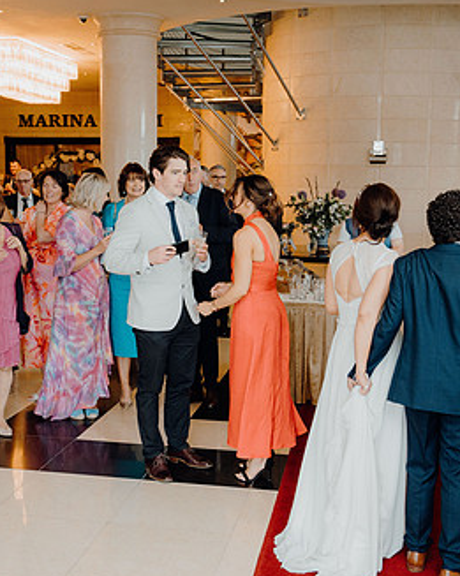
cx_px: 210
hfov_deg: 30.2
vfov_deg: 37.4
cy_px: 292
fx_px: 852
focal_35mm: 50
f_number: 2.8
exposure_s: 1/250
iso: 1250
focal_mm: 30
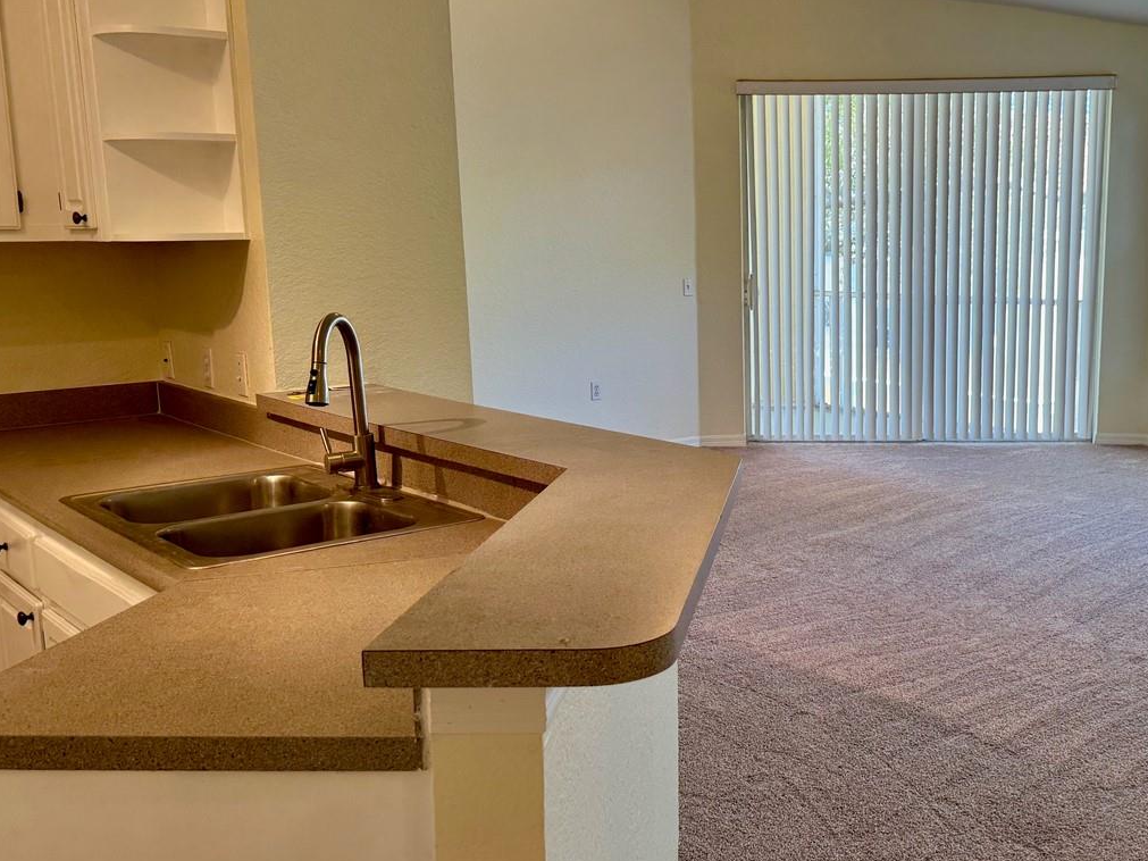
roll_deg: -0.2
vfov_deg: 37.7
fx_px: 1260
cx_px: 829
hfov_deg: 47.5
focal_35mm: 38
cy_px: 441
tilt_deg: -10.6
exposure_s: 1/120
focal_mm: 6.76
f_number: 1.78
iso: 125
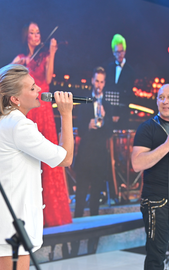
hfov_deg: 15.3
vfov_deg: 24.4
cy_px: 134
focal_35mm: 85
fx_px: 627
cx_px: 108
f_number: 2.5
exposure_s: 1/125
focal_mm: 55
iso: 110
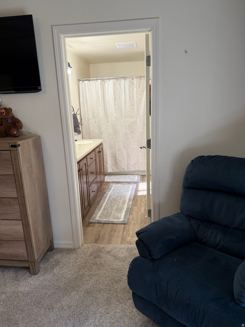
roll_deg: +2.4
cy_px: 164
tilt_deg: -14.4
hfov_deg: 56.8
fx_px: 226
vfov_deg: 71.6
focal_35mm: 24
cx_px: 122
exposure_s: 1/120
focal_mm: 6.76
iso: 125
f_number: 1.78
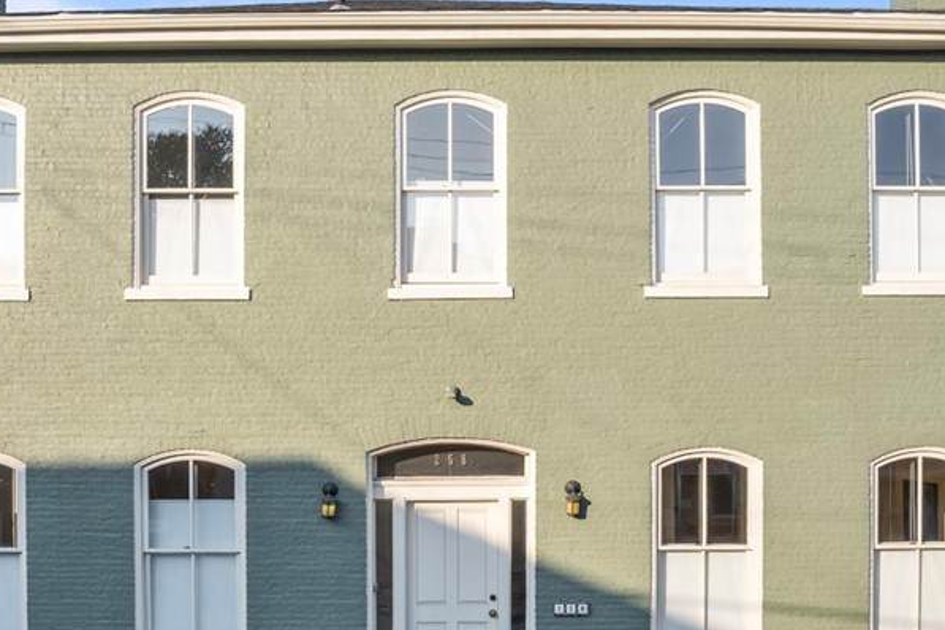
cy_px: 395
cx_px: 438
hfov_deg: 48.4
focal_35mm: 40
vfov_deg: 33.2
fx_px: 1050
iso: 100
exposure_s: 1/320
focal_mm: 8.38
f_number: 2.8
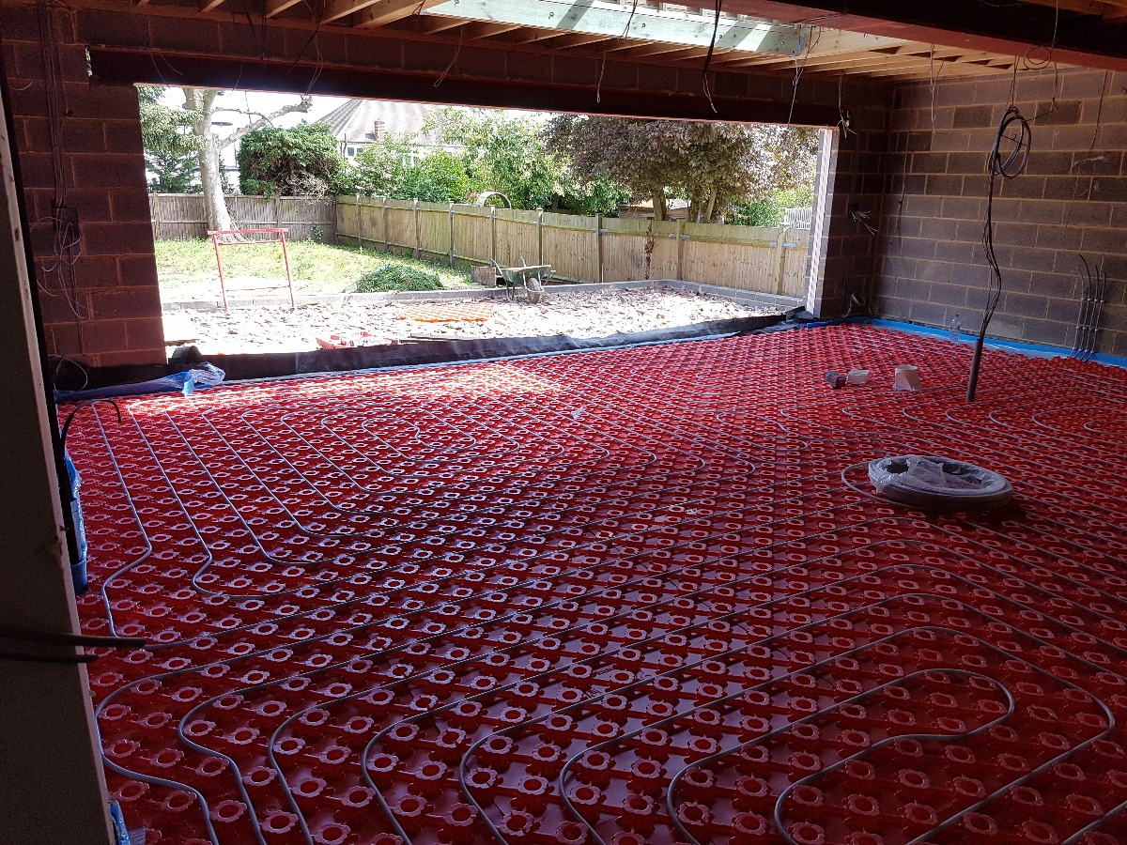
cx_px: 564
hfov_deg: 67.3
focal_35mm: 26
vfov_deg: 53.1
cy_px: 422
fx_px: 846
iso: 50
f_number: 1.7
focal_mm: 4.2
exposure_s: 1/251
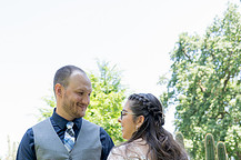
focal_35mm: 54
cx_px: 128
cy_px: 240
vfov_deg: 21.1
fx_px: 361
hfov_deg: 36.9
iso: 250
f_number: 3.5
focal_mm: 26
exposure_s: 1/250
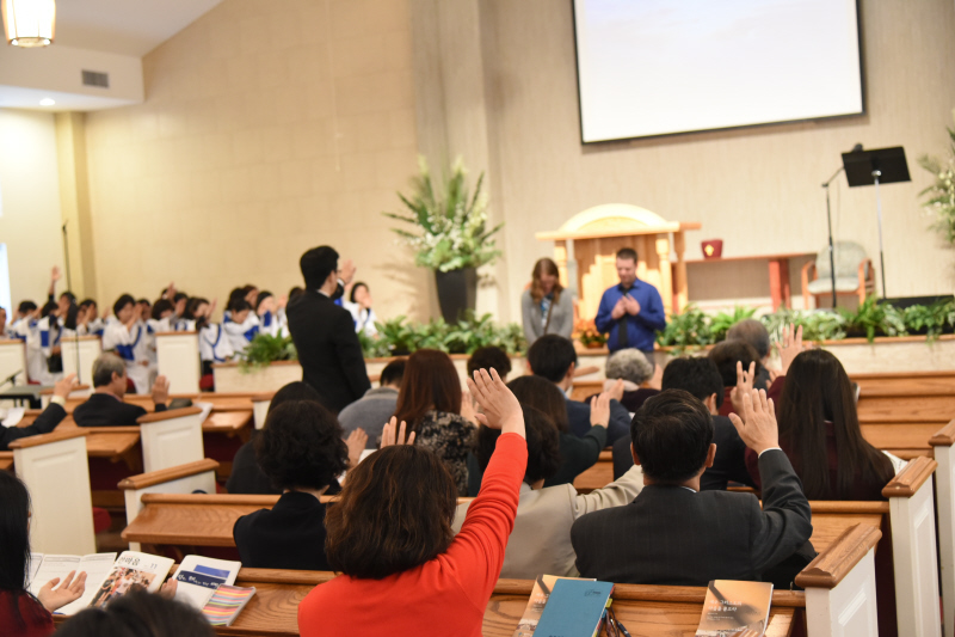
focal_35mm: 50
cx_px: 478
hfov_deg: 39.6
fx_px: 1326
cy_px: 318
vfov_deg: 27.0
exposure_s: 1/50
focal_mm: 50
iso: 3600
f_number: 4
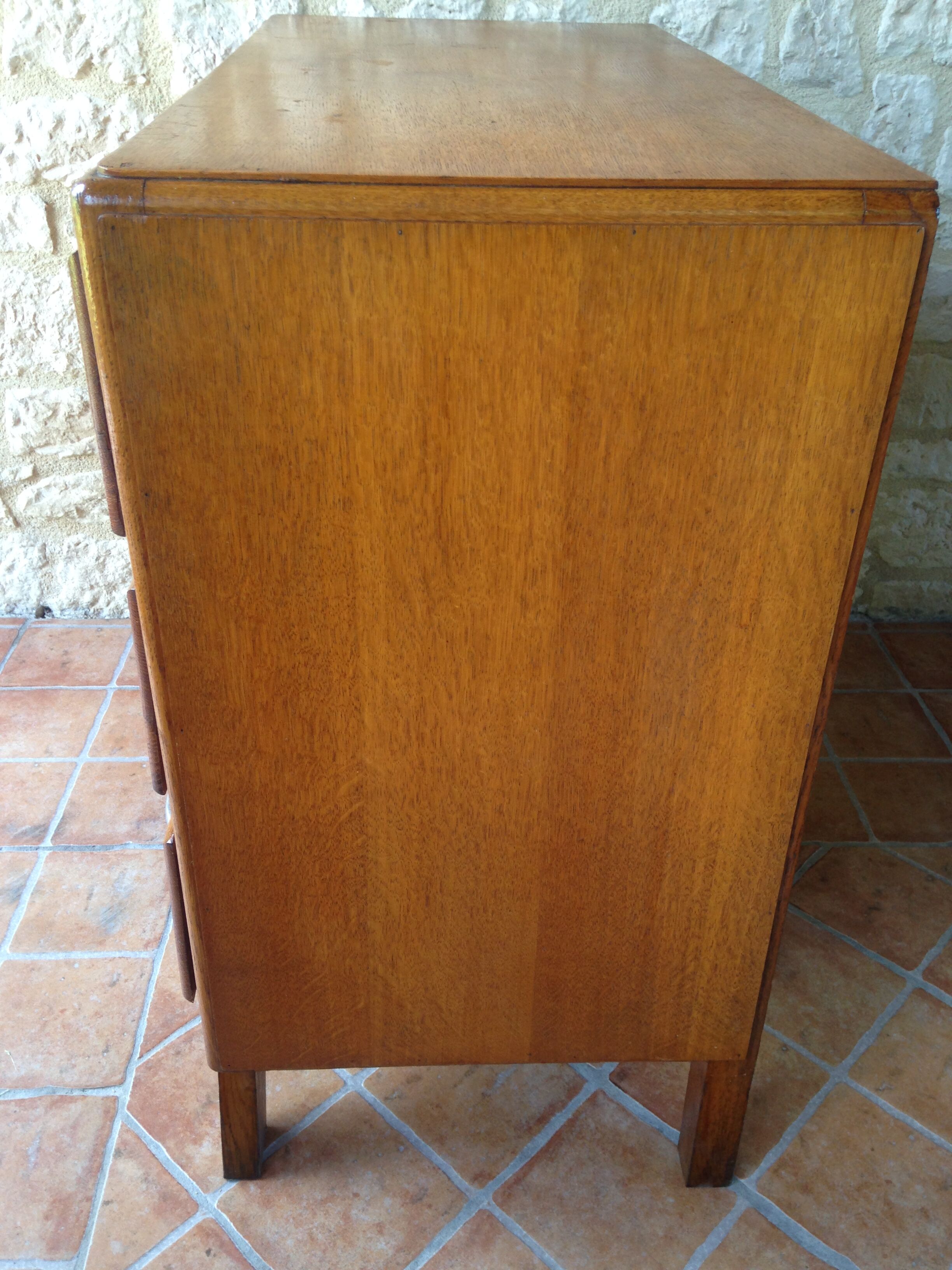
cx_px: 476
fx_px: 1210
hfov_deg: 42.9
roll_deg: -1.5
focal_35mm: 33
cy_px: 635
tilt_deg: -32.2
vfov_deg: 55.4
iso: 50
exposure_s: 1/40
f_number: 2.4
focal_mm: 4.12
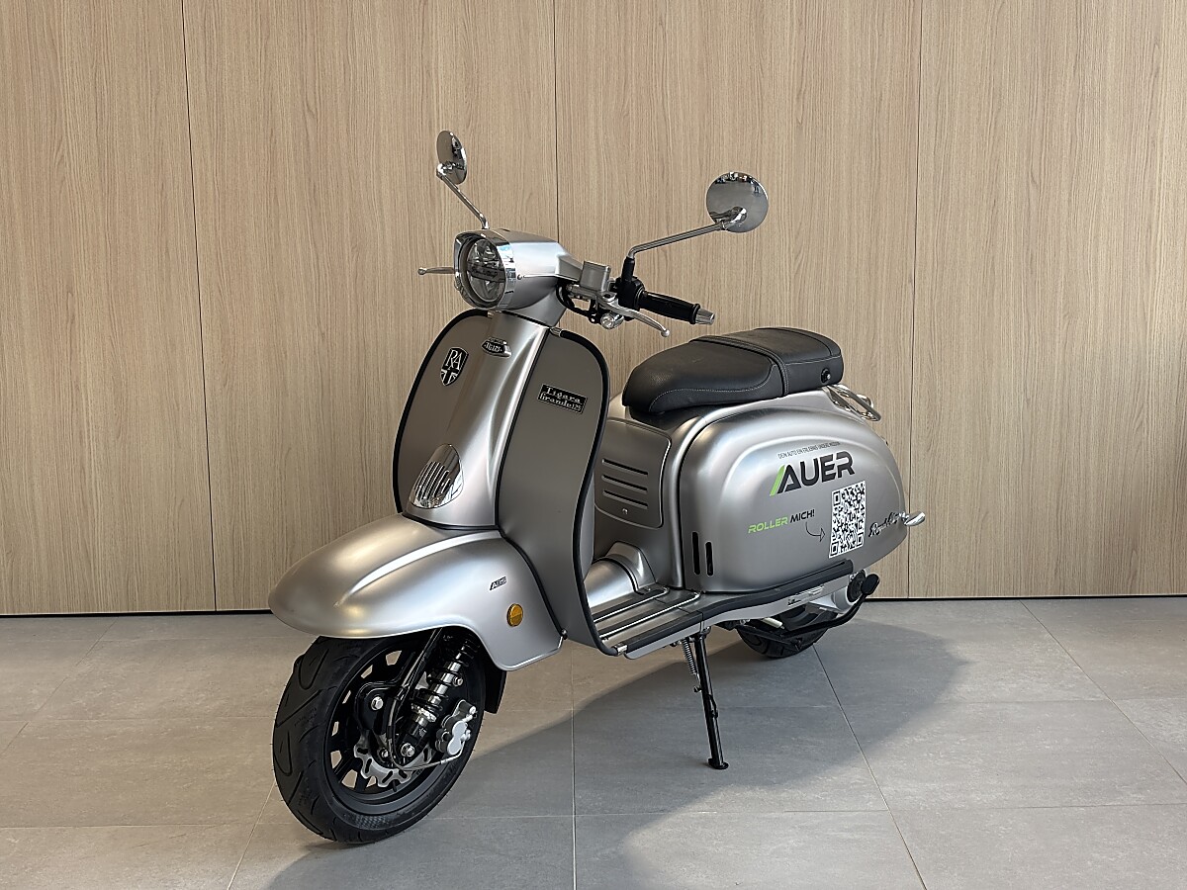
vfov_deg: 28.0
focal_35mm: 52
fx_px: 1783
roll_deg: +0.8
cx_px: 594
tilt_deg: -11.1
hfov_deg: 36.8
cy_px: 445
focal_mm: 5.96
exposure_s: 1/172
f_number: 1.6
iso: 40
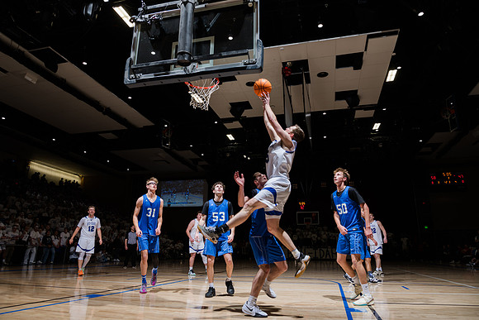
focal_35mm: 24
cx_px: 240
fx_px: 319
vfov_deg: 53.2
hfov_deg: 73.7
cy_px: 160
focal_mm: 24
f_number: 6.3
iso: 100
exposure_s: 1/60
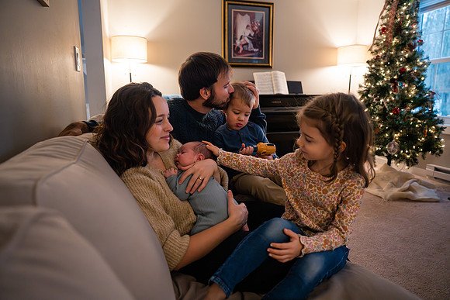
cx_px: 225
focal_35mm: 24
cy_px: 150
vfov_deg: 53.2
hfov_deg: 73.7
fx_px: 300
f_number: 2.8
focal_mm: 24
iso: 3200
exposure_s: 1/250
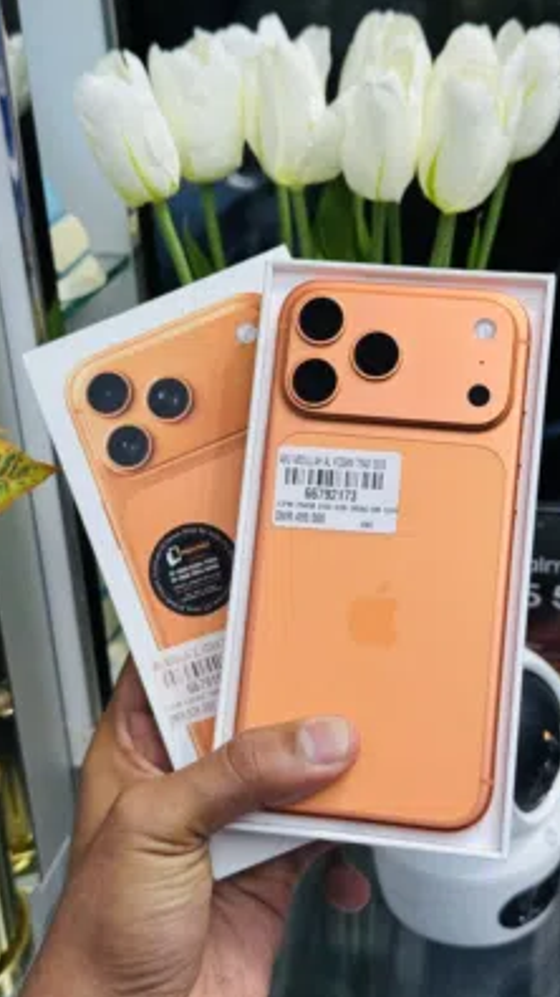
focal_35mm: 53
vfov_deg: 39.2
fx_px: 1400
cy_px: 500
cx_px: 310
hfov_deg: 22.6
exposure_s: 1/926
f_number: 1.78
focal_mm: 6.76
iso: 64
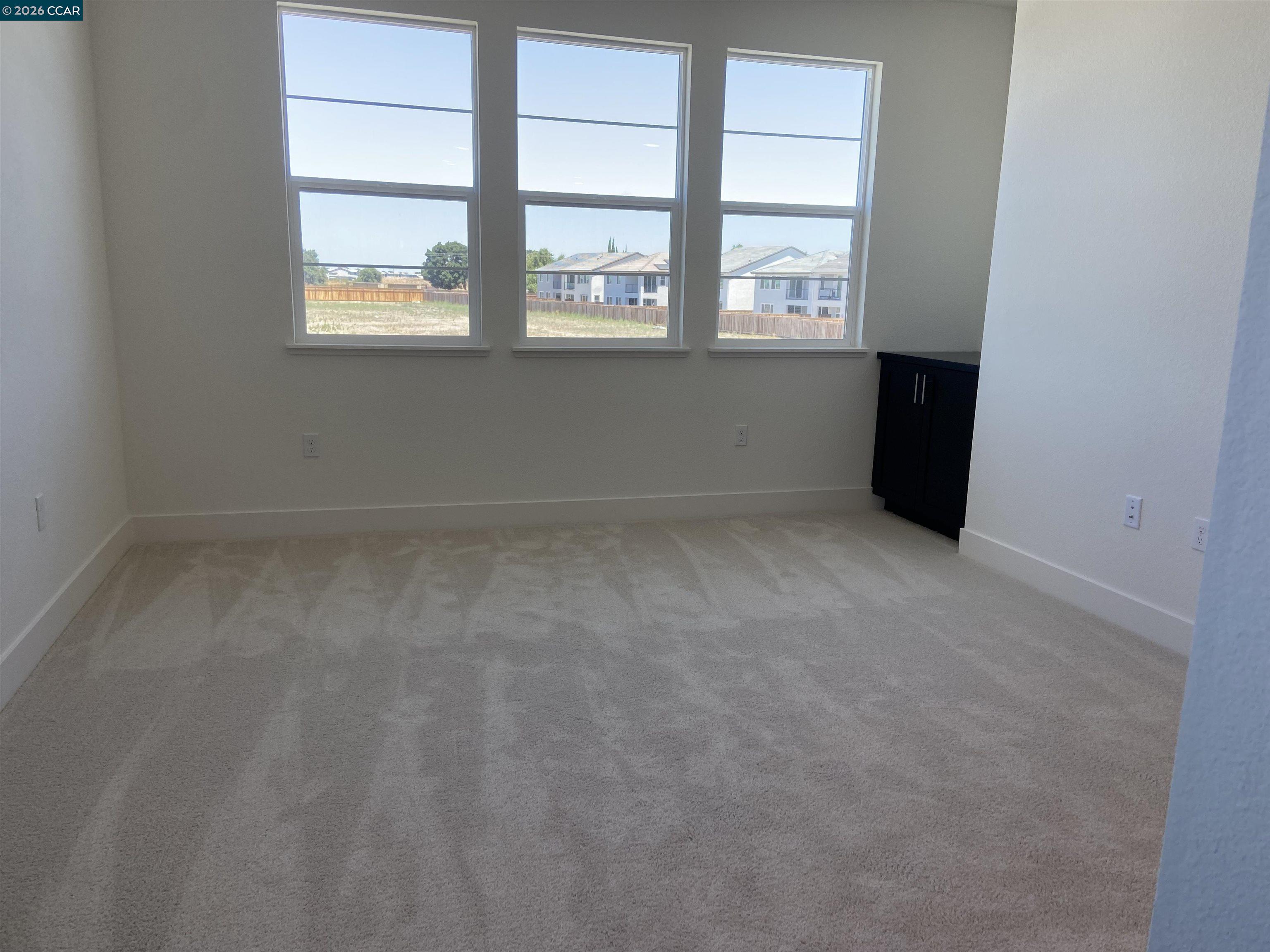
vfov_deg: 53.1
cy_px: 476
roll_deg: -1.8
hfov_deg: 67.3
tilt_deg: -12.7
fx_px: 954
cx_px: 635
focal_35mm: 26
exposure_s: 1/178
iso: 32
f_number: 1.8
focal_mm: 4.25
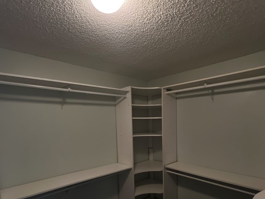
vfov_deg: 66.5
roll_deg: +2.3
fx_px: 145
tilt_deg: -5.6
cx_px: 134
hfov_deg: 84.7
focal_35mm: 19
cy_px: 135
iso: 320
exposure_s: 1/60
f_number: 1.8
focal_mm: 1.57
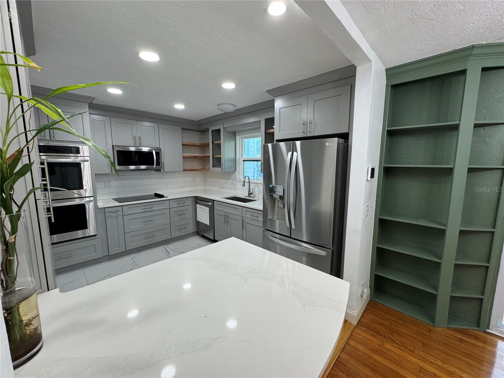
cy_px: 189
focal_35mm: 14
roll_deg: +0.1
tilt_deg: -7.3
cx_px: 252
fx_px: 204
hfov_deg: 102.1
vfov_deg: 85.7
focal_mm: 2.22
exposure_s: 1/120
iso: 160
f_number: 2.2
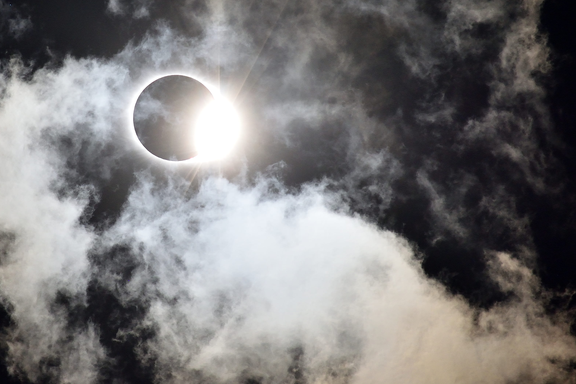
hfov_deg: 3.6
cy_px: 129
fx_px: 9136
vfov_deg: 2.4
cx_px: 195
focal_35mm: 571
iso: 560
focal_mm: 200
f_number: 5.6
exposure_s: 1/250
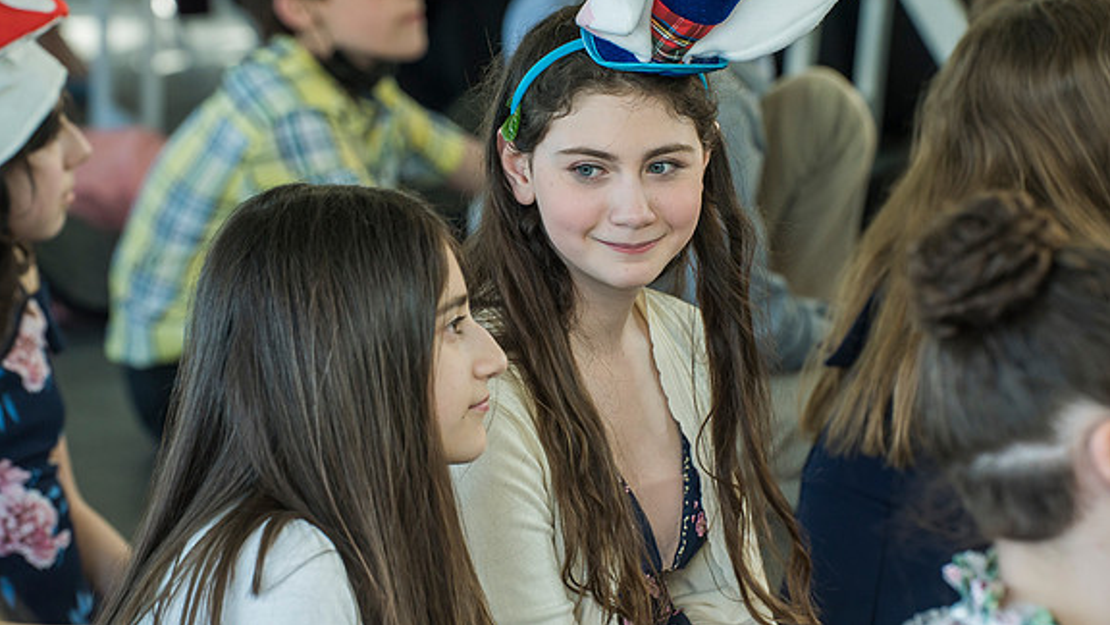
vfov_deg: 6.4
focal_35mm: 190
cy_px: 254
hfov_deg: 11.3
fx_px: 5592
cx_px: 555
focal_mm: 180
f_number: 5.6
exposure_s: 1/160
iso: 800
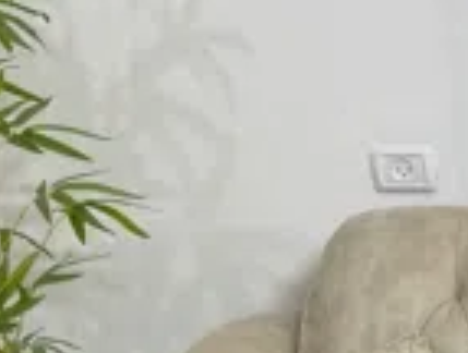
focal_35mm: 116
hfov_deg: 14.7
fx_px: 1572
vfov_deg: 12.3
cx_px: 857
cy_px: 520
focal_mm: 4.25
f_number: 1.8
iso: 125
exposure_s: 1/100
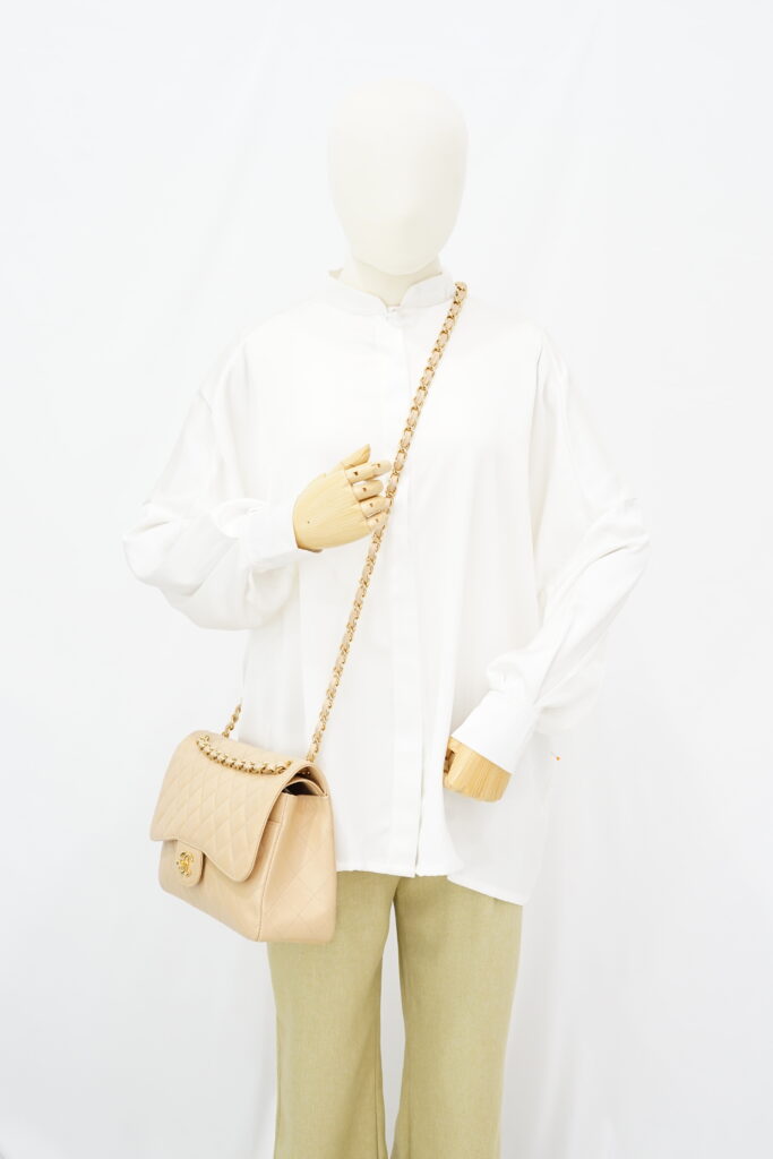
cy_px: 580
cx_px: 386
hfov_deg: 27.0
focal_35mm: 50
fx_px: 1610
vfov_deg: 39.6
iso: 640
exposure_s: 1/6
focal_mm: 50
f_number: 6.3
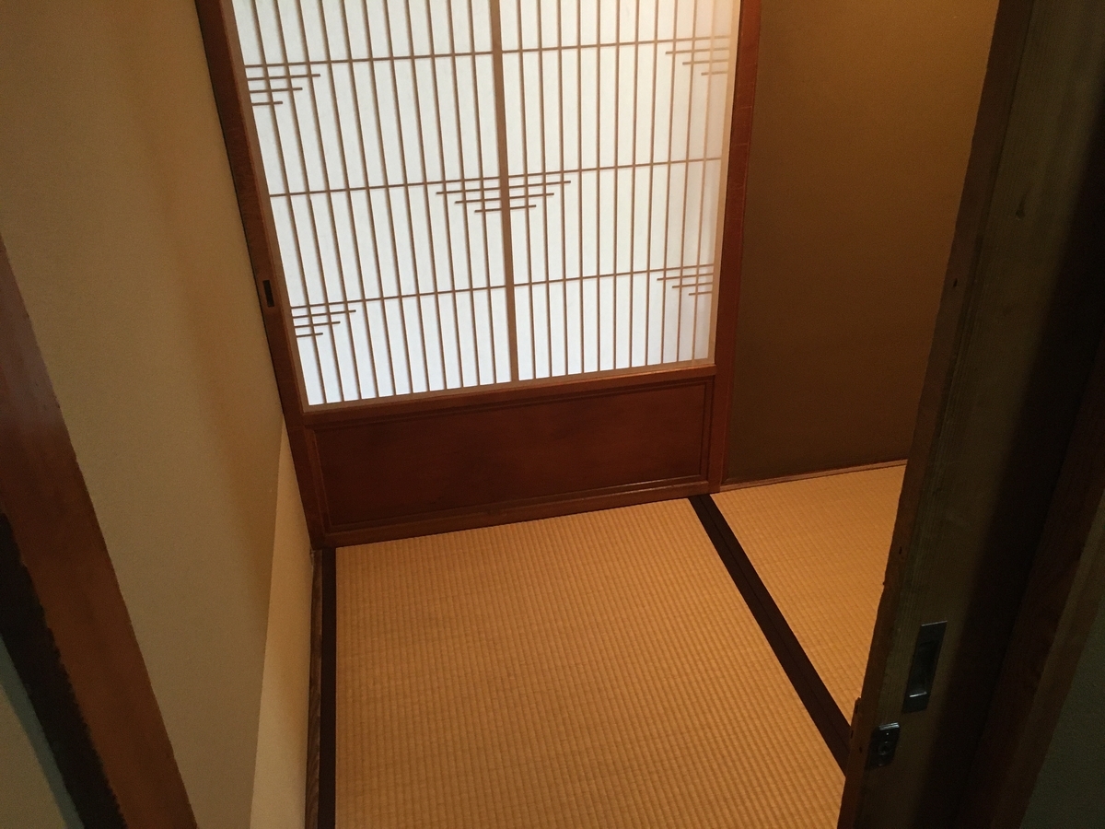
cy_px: 414
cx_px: 552
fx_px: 926
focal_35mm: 29
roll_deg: +0.8
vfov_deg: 48.2
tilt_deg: -29.6
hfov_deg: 61.7
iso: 160
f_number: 2.2
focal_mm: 4.15
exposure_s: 1/30
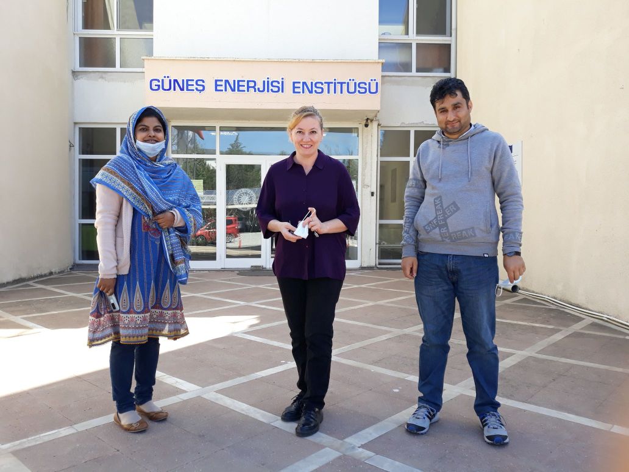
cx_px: 314
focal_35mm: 27
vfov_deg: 51.4
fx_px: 491
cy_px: 236
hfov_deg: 65.3
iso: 40
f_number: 1.9
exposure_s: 1/342
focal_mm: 3.6
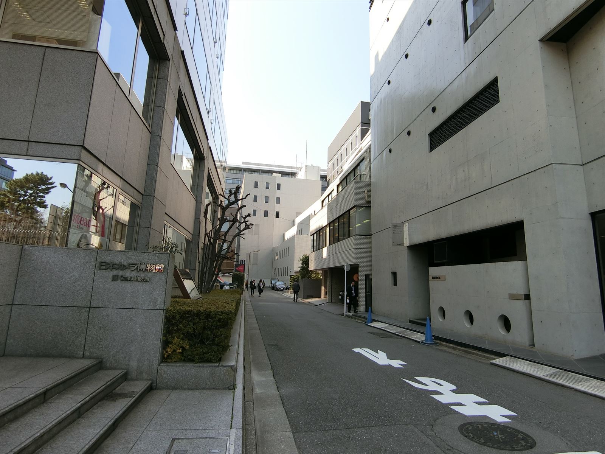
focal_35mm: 19
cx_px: 302
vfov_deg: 68.7
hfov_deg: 84.7
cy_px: 227
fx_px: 332
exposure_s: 1/640
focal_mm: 4.06
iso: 80
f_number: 2.7
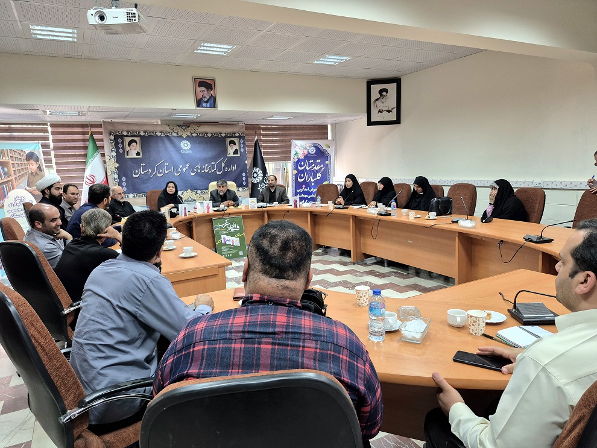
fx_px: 397
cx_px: 298
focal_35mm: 23
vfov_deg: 58.9
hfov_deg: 73.9
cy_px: 224
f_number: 1.8
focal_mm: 5.4
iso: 160
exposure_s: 1/100
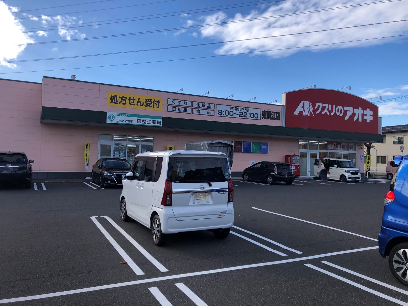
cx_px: 204
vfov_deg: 49.7
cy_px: 153
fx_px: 330
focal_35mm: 28
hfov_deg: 63.4
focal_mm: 3.99
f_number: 1.8
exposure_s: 1/1143
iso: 20
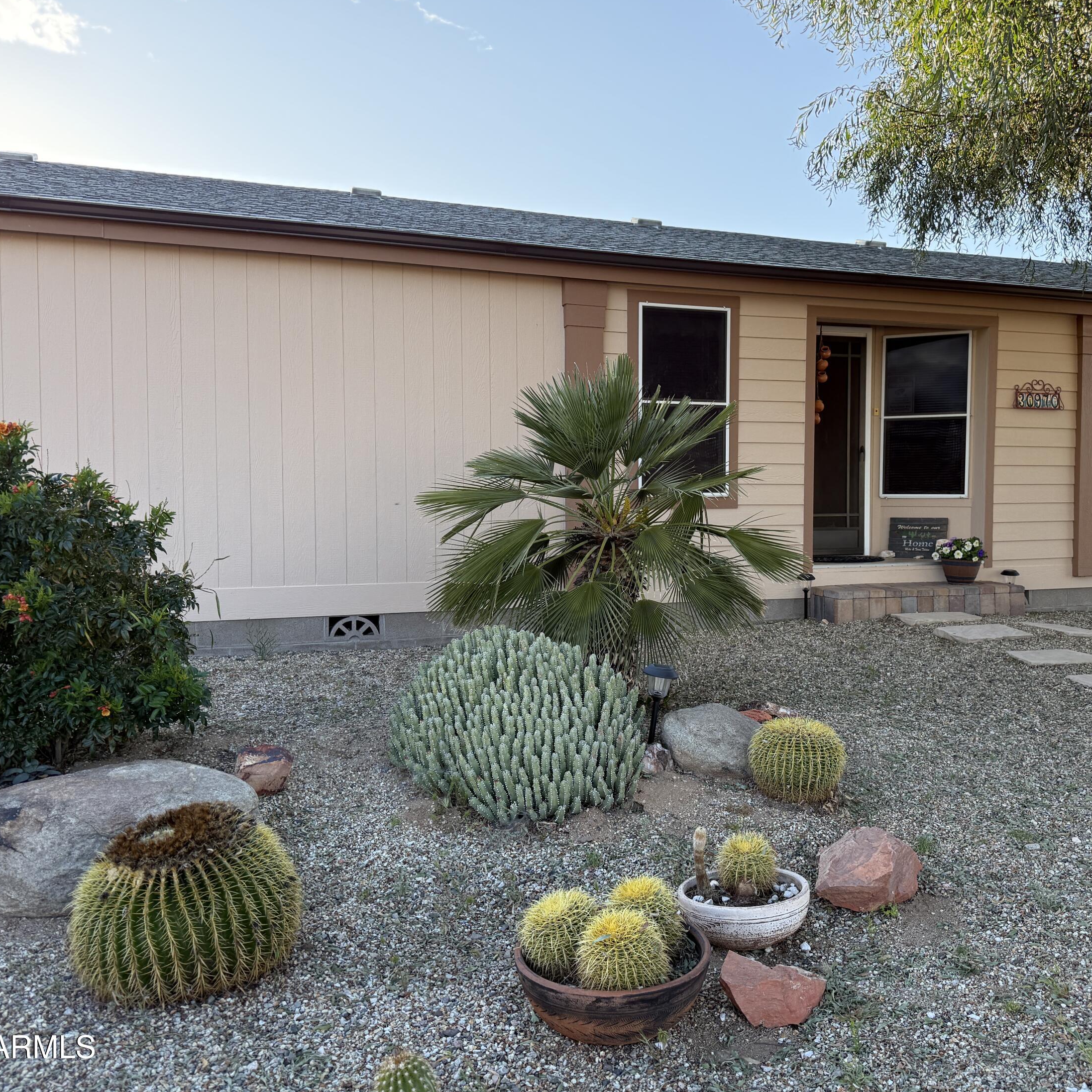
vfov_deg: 55.6
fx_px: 1035
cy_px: 539
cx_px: 654
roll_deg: -0.1
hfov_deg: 55.2
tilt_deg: -1.9
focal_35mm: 29
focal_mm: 6.76
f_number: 1.78
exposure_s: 1/735
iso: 100
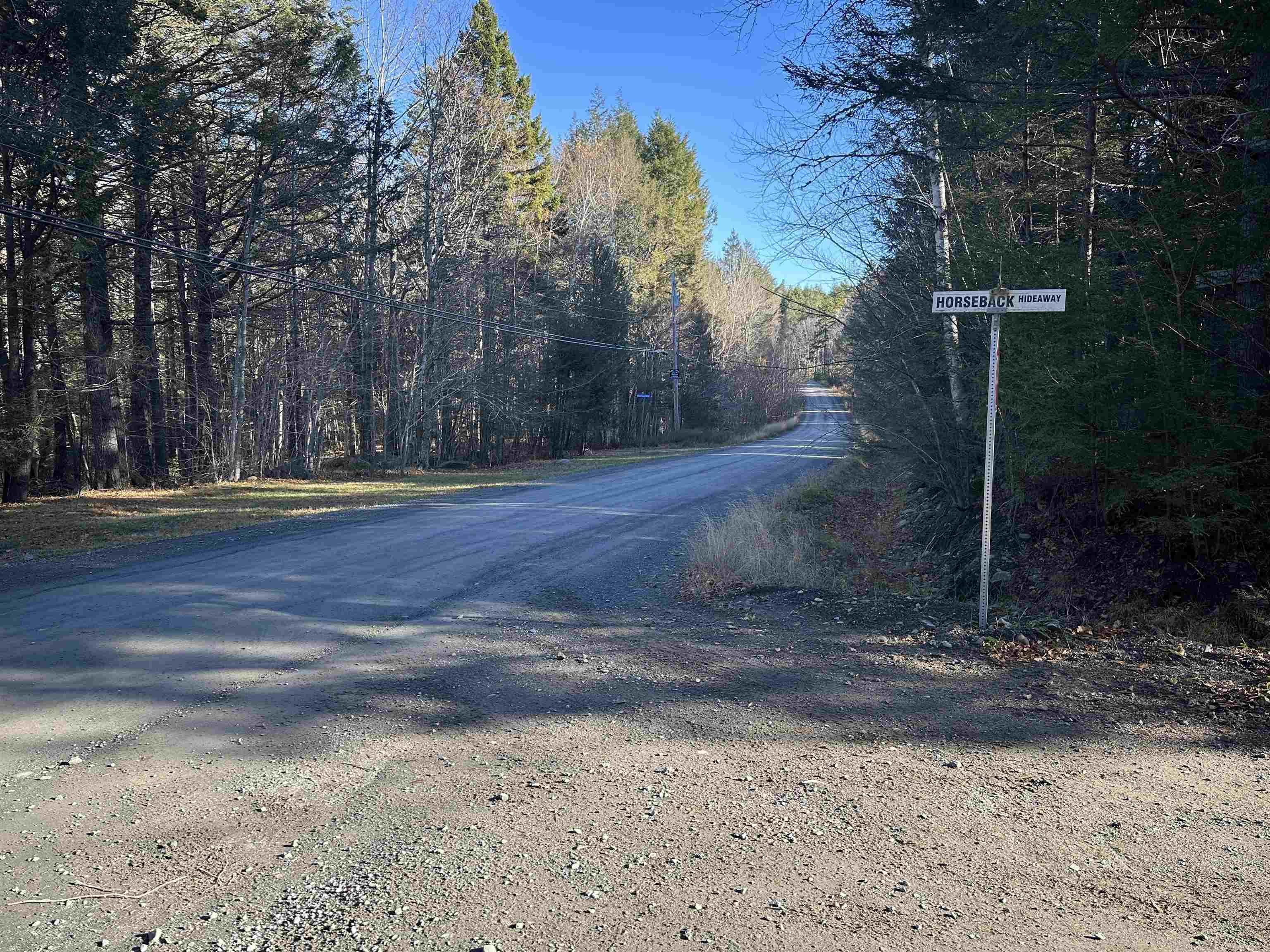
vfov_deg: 56.8
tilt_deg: -7.2
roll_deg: -0.8
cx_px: 635
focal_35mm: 24
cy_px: 476
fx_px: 881
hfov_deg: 71.6
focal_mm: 6.86
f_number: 1.78
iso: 80
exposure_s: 1/446
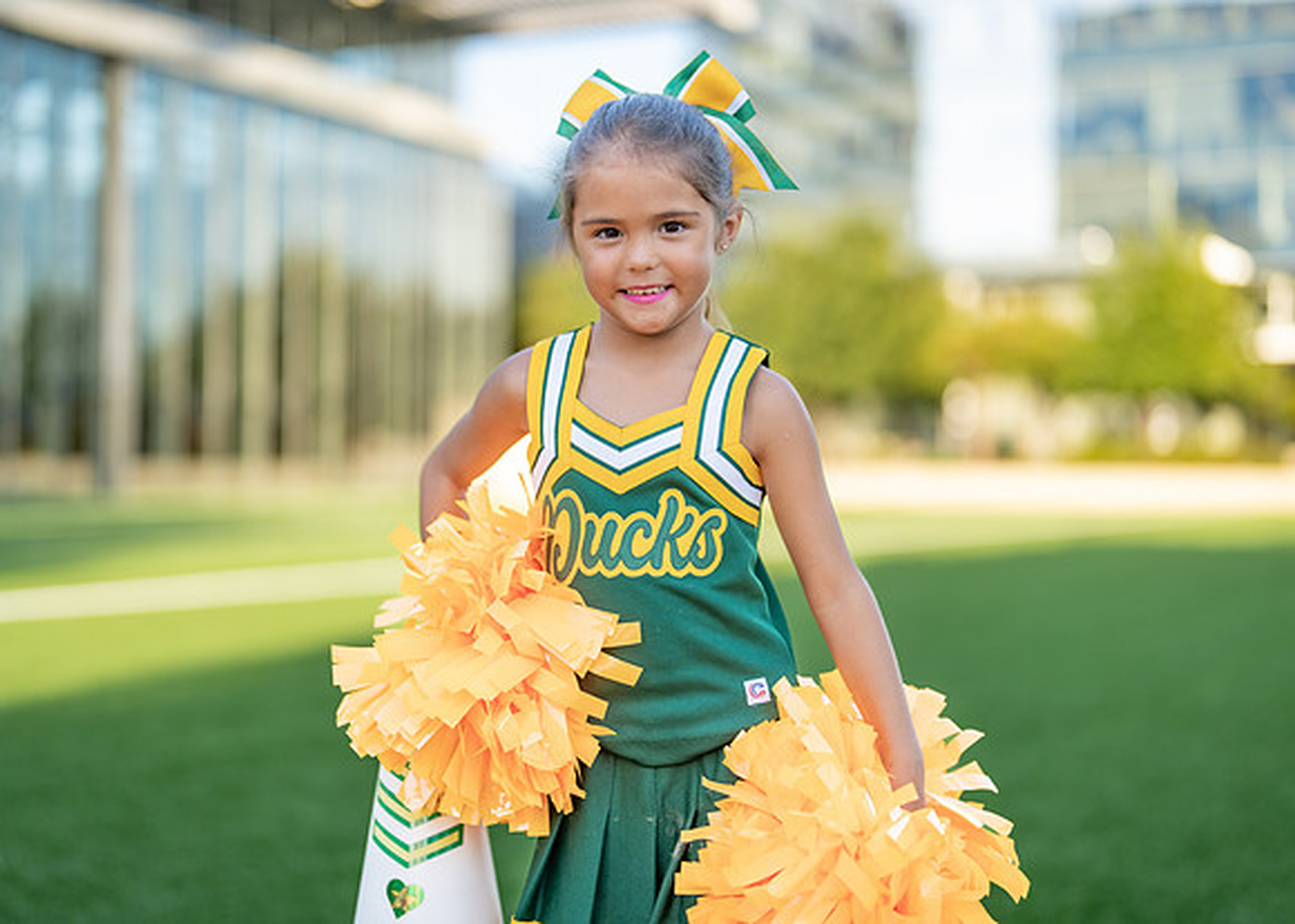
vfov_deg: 25.7
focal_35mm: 55
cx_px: 626
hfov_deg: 35.4
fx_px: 2026
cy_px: 449
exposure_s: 1/1250
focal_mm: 50
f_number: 1.2
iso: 100
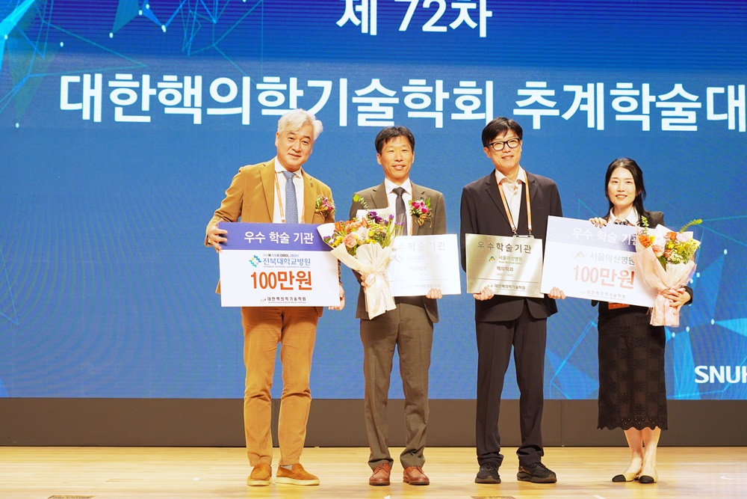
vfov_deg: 22.3
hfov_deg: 32.9
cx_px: 374
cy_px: 250
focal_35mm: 61
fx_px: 1266
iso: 640
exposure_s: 1/160
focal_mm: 61
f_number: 4
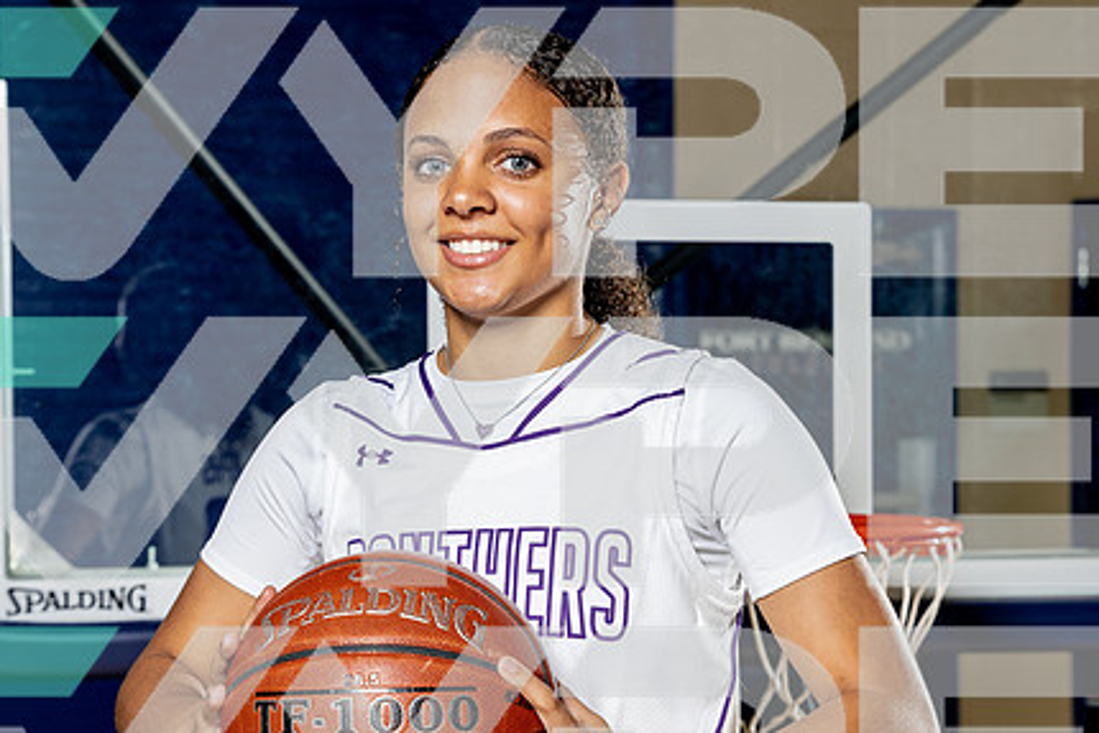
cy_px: 453
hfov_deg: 25.0
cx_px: 511
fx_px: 2473
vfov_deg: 16.8
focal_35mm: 81
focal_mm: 60
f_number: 5.6
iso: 400
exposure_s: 1/250
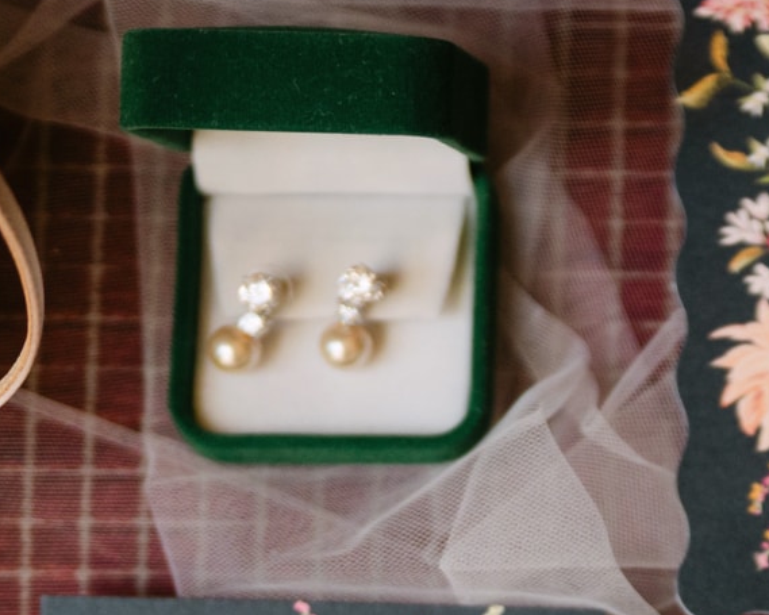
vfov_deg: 7.8
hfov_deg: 9.6
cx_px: 983
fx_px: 4506
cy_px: 650
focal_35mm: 198
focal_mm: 50
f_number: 1.2
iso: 640
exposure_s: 1/3200
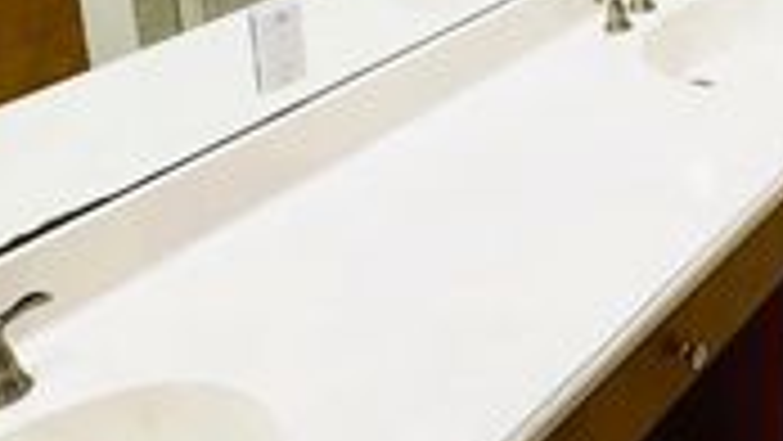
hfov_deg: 34.6
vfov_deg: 19.7
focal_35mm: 56
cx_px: 738
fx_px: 1163
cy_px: -135
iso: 64
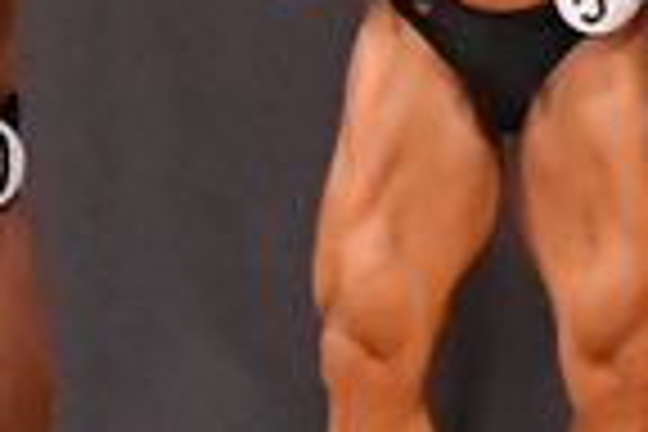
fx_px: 21076
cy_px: 243
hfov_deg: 1.8
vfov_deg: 1.2
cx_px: -380
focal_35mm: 1171
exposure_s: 1/400
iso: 10000
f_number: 5.6
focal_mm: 145
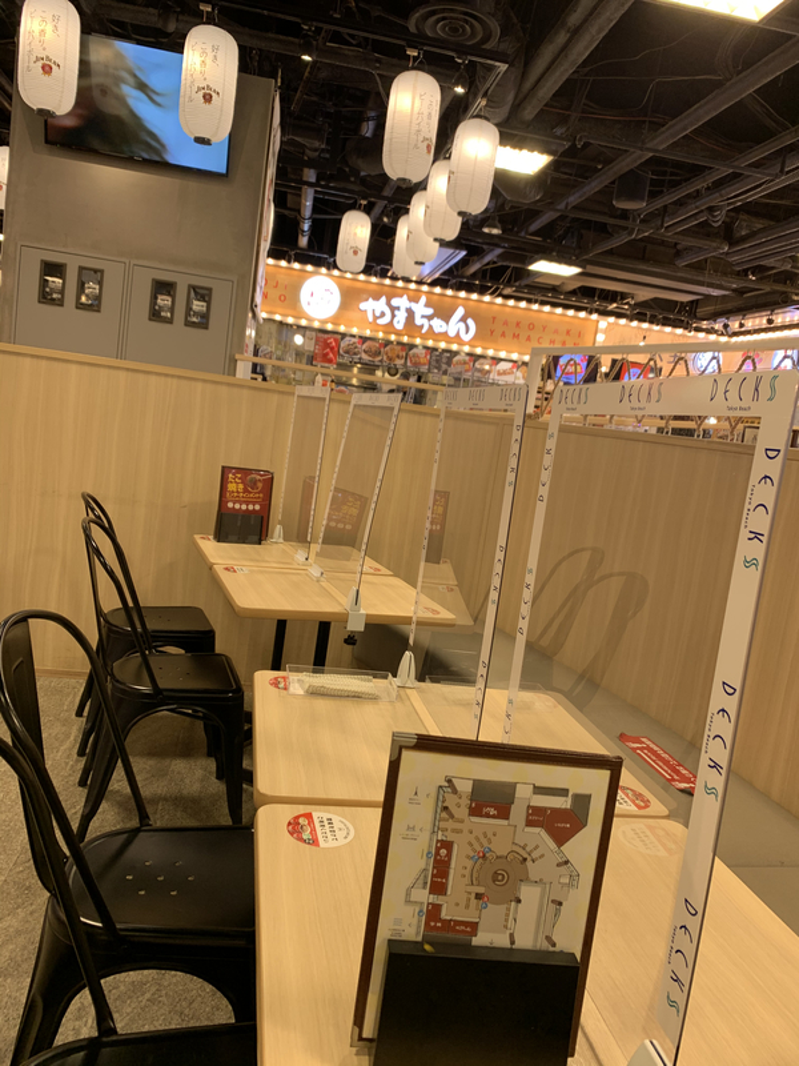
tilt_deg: -8.6
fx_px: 800
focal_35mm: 26
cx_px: 400
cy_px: 533
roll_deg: -8.3
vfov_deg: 67.3
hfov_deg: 53.1
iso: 50
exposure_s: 1/50
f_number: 1.8
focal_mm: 4.25
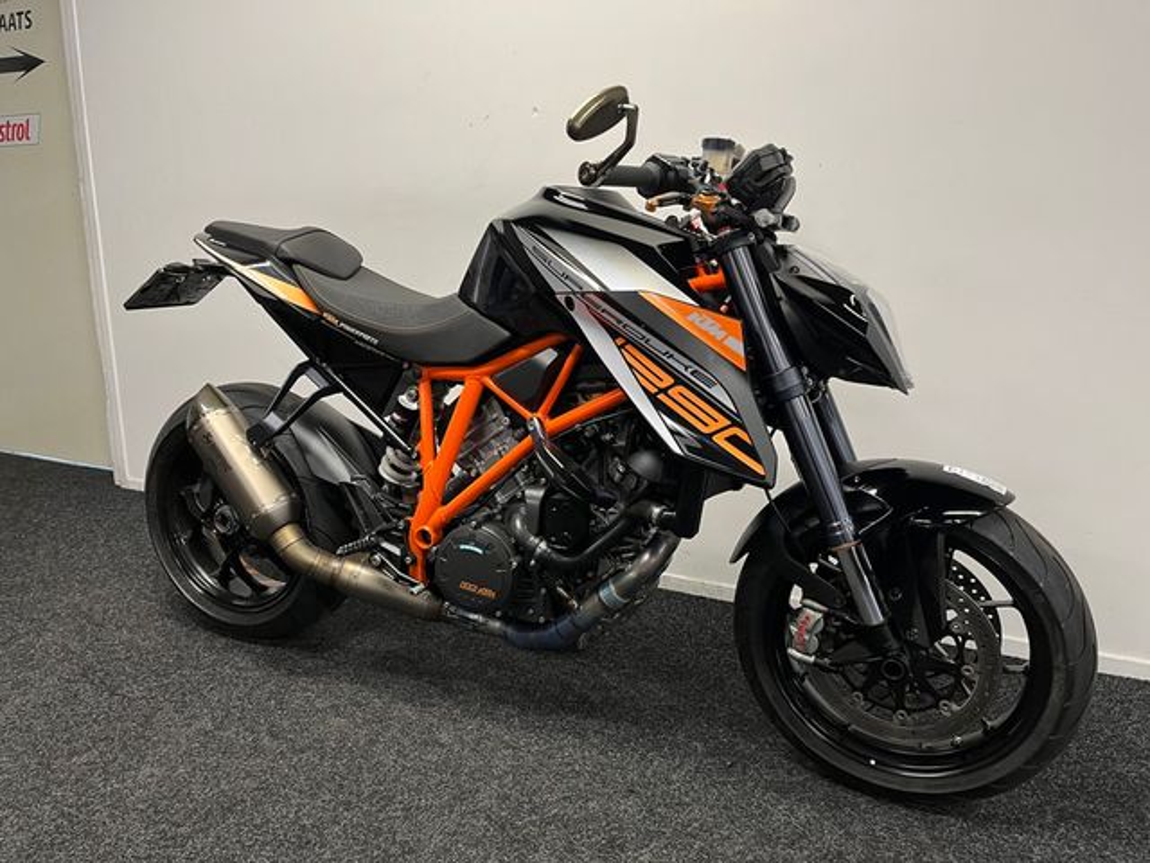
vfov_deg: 53.1
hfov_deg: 67.3
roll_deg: -0.1
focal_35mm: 26
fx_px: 864
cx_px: 575
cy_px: 432
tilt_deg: -13.1
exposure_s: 1/50
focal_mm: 5.1
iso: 125
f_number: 1.6
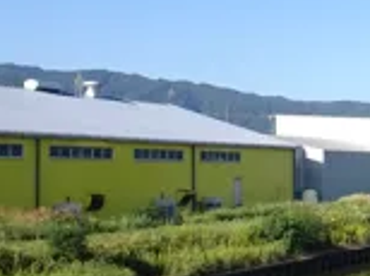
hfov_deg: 21.4
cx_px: 572
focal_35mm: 75
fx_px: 800
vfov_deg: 19.5
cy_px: 178
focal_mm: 4.1
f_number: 4.5
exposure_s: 1/320
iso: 80
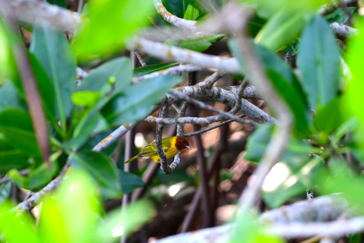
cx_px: 182
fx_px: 2275
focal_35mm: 225
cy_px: 122
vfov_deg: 6.1
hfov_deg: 9.1
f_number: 6.3
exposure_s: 1/100
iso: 640
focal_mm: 150
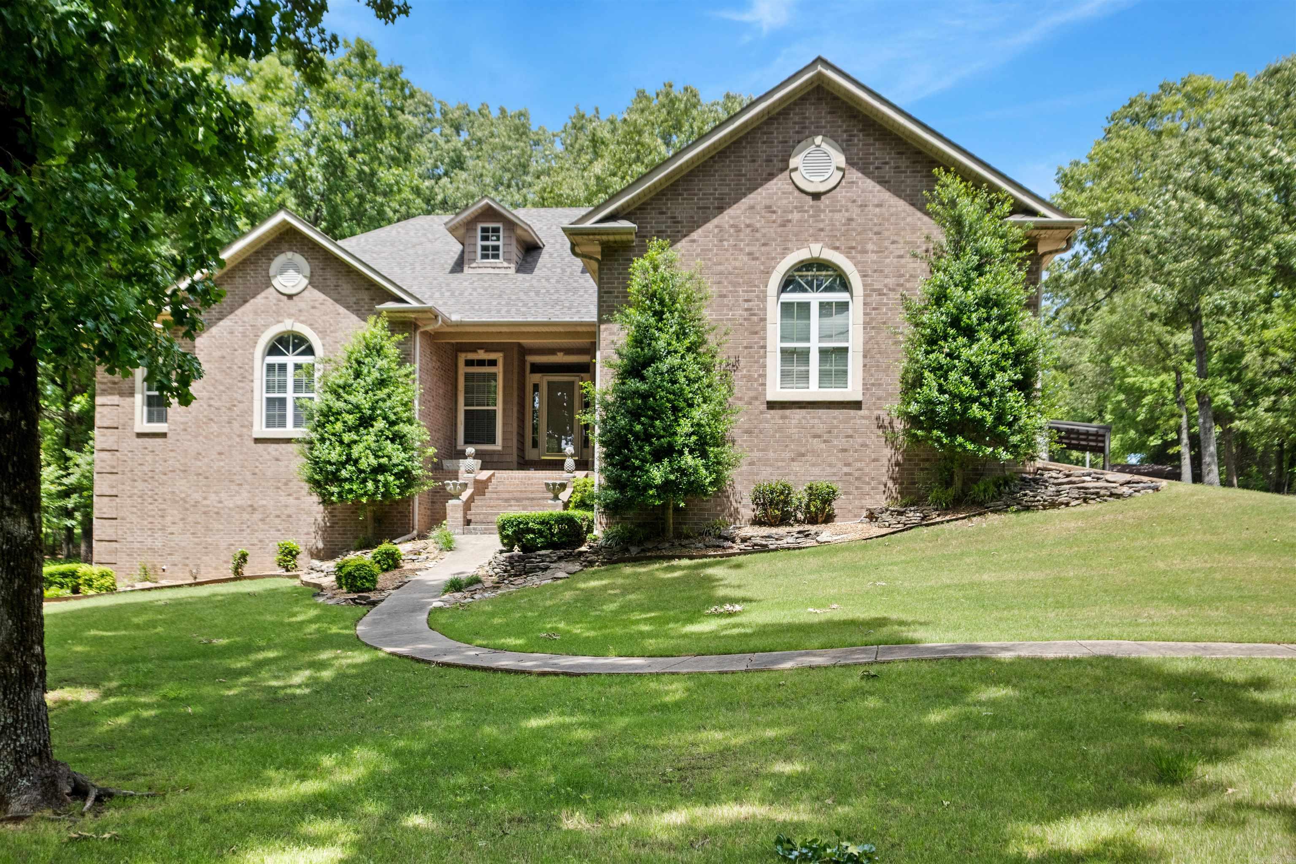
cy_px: 432
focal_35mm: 35
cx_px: 648
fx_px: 1260
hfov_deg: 54.4
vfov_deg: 37.9
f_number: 5.6
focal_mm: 35
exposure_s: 1/2500
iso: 1250
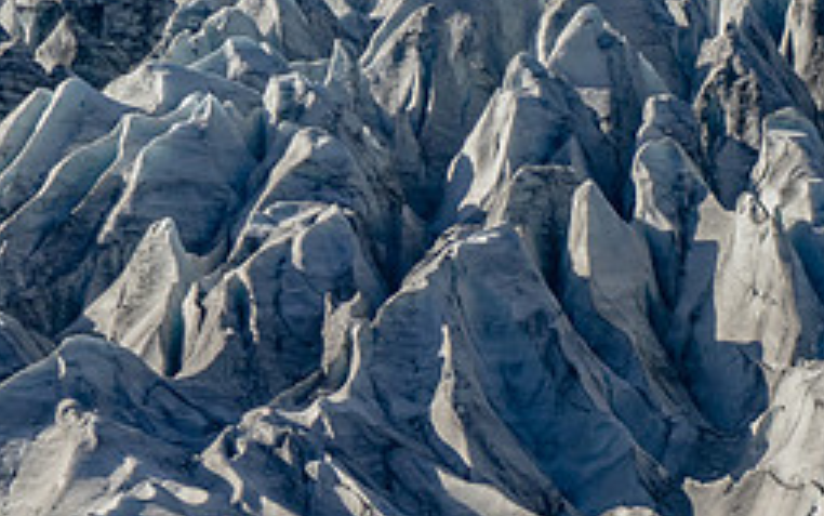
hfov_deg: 3.0
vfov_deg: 1.9
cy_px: 553
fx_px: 15682
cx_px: 707
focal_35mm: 698
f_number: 5.6
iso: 200
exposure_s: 1/3200
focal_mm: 200
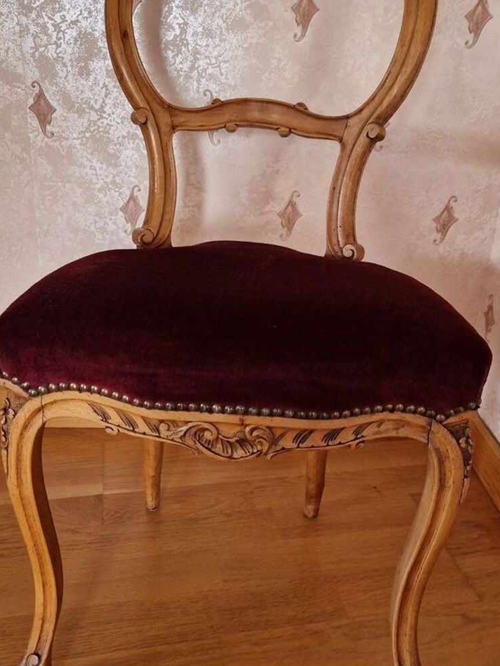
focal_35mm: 31
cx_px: 237
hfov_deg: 45.4
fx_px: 597
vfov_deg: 58.1
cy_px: 284
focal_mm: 5.4
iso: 200
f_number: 1.8
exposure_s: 1/180
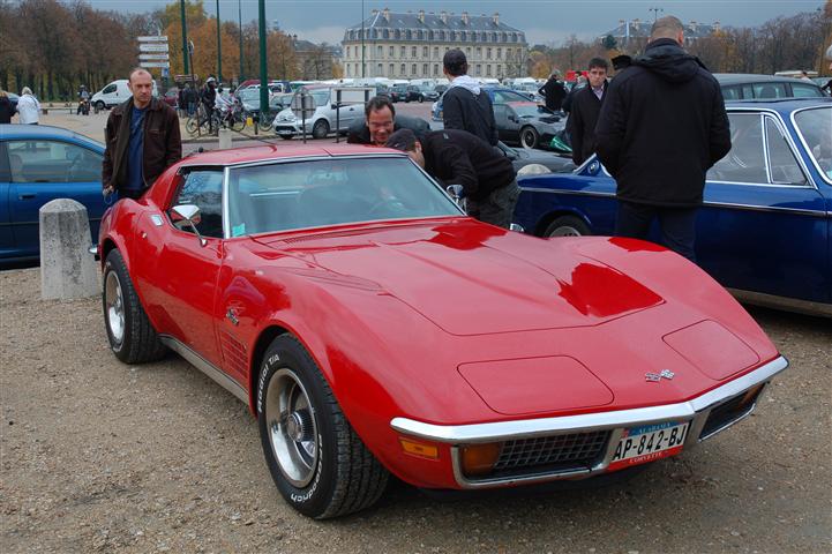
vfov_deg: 30.8
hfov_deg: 45.0
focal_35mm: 44
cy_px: 277
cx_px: 416
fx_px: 1005
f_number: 7.1
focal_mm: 29
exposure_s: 1/200
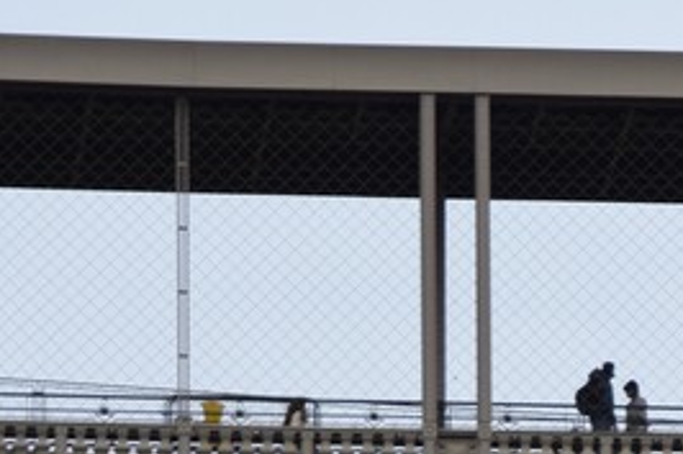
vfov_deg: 2.0
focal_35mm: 700
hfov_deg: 2.9
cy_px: 550
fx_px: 13262
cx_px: 532
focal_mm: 155
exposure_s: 1/500
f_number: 5.6
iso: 220
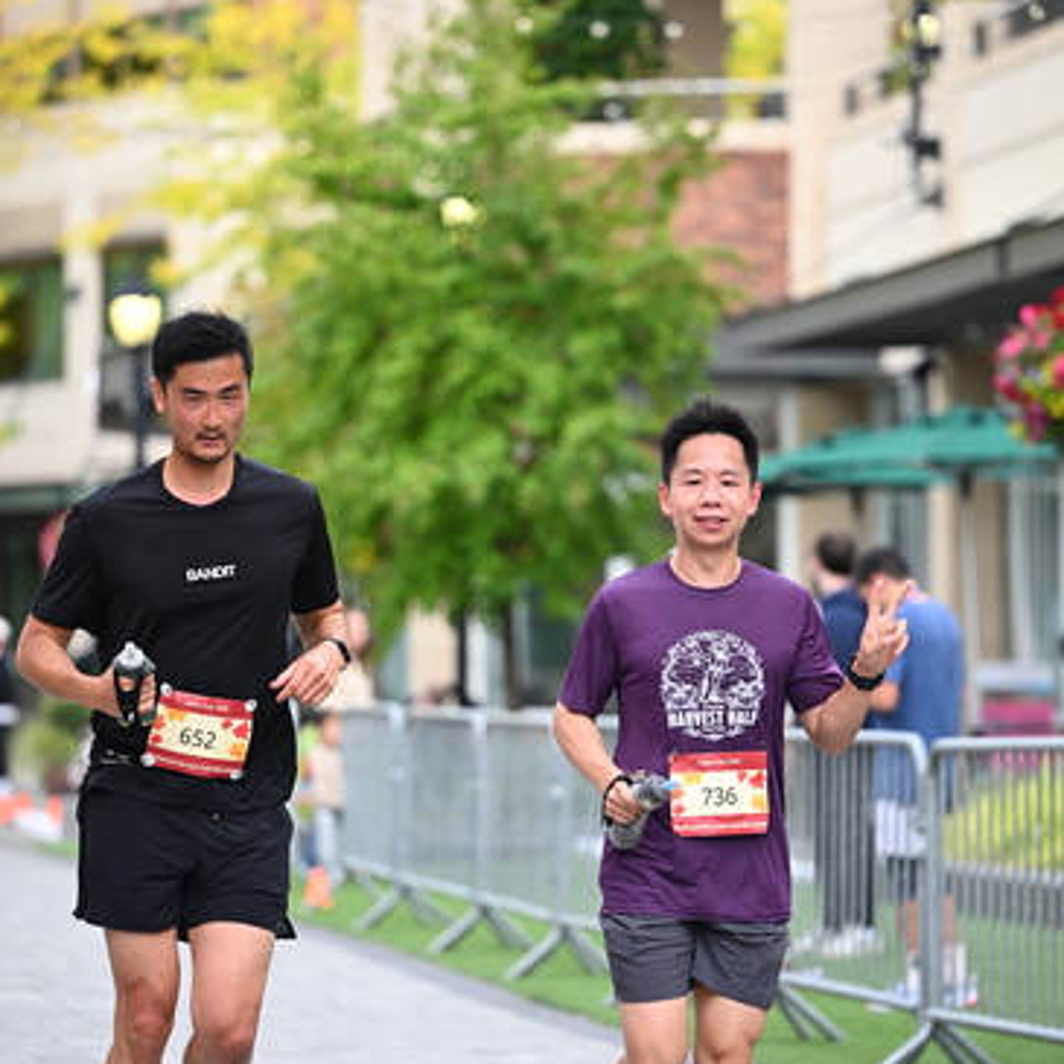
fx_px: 6016
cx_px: 532
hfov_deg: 10.1
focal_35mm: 173
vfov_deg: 10.1
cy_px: 566
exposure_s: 1/1250
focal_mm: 135
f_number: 2.8
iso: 640
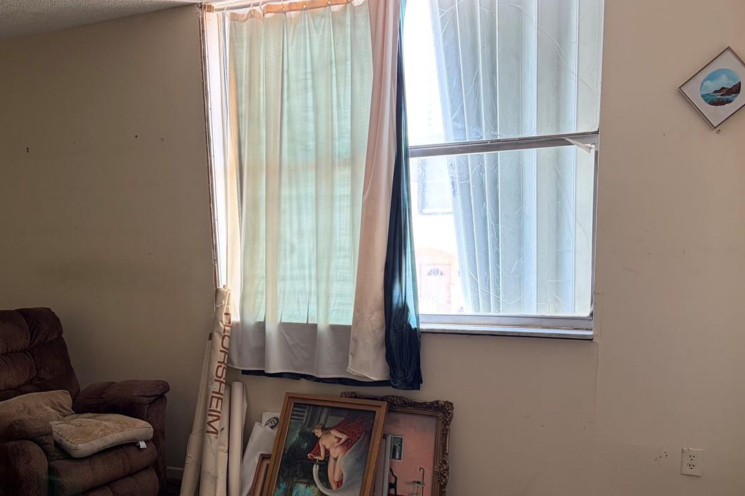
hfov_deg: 47.6
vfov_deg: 32.9
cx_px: 240
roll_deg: +3.6
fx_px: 828
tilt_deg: -10.7
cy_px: 355
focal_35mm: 40
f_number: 1.6
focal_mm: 5.96
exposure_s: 1/60
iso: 125
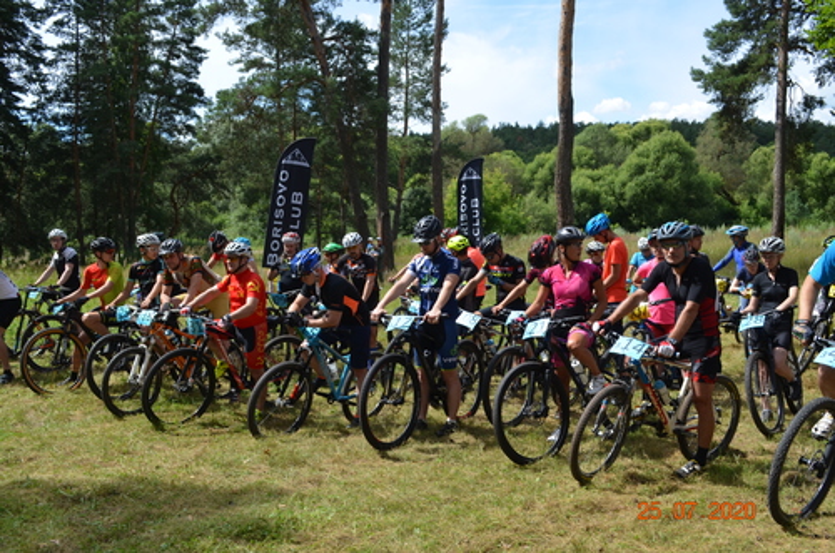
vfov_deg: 36.7
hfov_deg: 53.2
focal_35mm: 36
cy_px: 276
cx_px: 418
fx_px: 833
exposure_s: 1/250
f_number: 8
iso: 160
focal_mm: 24
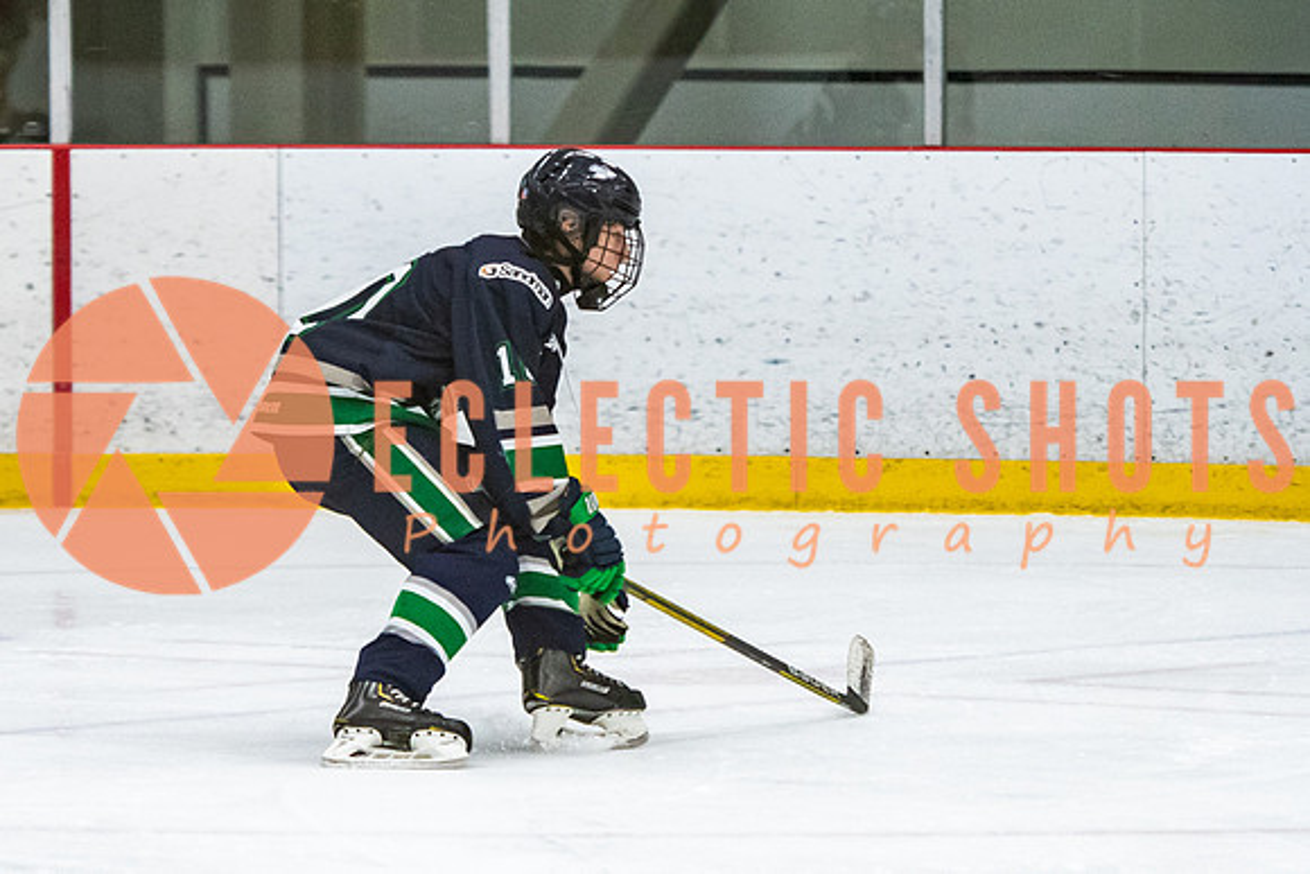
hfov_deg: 6.3
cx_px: 586
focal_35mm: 326
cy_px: 277
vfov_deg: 4.2
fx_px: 11865
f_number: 2.8
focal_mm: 120
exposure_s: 1/640
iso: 1600
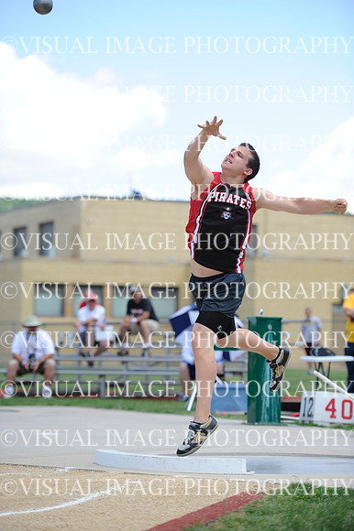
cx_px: 177
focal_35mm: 120
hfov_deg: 11.4
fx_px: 1772
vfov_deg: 17.1
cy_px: 266
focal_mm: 120
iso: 400
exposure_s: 1/2500
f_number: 2.8
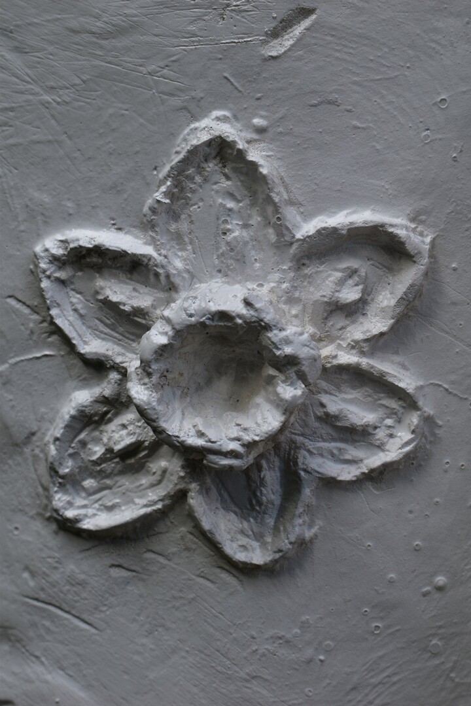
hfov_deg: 16.6
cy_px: 353
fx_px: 1619
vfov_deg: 24.6
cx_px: 236
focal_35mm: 82
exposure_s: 1/20
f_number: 20
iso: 100
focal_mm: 55
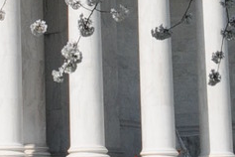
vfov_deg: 4.3
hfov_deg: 6.7
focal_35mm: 303
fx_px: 1978
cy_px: -435
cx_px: -97
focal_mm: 24
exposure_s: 1/2000
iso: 400
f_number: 6.3
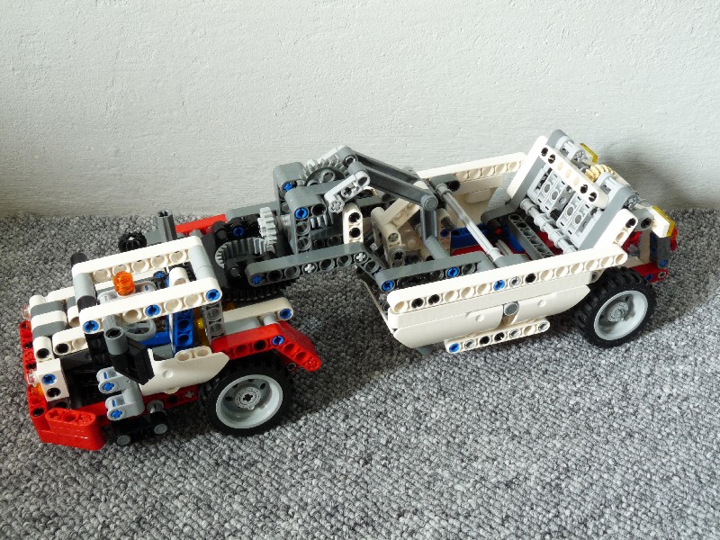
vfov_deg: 36.8
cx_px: 360
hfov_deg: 47.9
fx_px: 811
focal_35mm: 39
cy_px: 270
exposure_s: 1.3
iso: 100
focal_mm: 6.9
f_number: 8
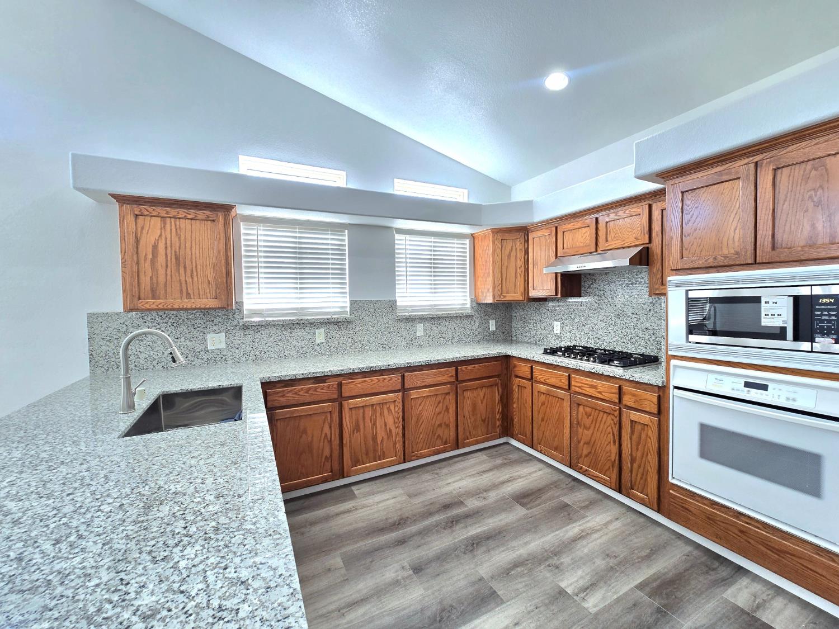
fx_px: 315
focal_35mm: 13
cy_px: 314
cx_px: 420
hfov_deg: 106.2
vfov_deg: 89.9
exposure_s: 1/60.2
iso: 50
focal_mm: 2.2
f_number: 2.2
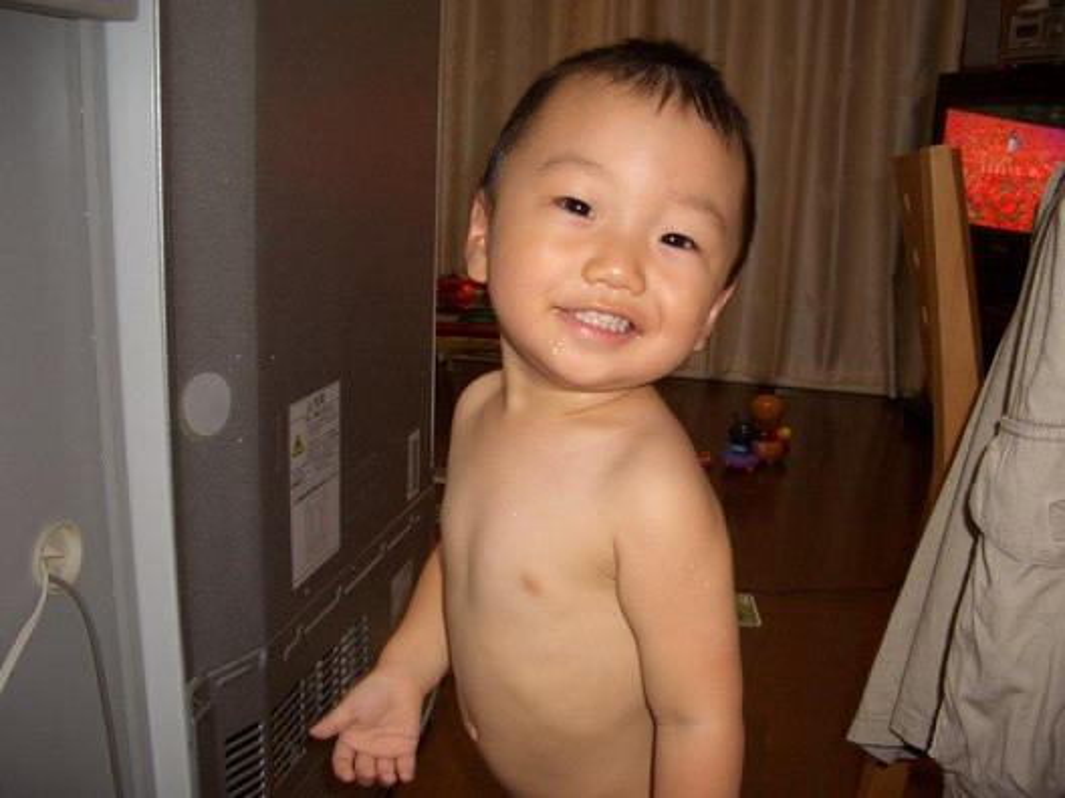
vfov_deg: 40.7
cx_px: 532
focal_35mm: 35
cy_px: 399
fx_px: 1077
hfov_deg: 52.6
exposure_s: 1/60
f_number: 2.6
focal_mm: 5.8
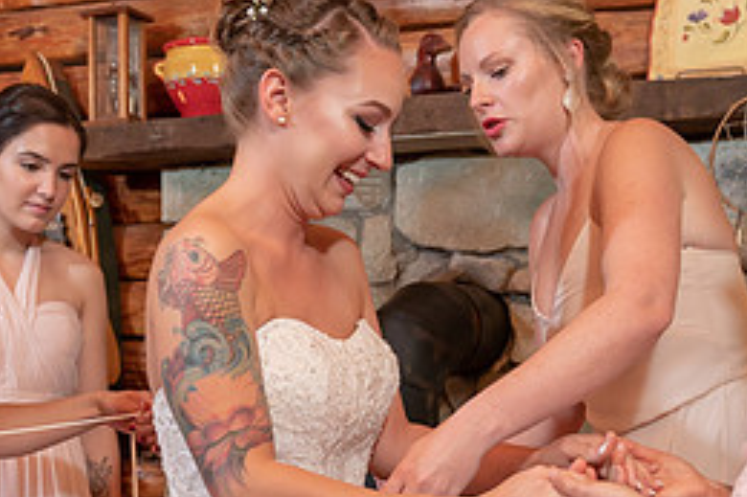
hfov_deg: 31.8
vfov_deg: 21.4
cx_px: 302
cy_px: 369
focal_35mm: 63
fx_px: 1306
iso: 2000
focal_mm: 28
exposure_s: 1/200
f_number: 4
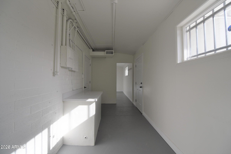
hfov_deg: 96.7
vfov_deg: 73.8
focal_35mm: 16
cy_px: 77
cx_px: 116
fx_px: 103
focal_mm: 16
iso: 320
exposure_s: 1/250
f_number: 8
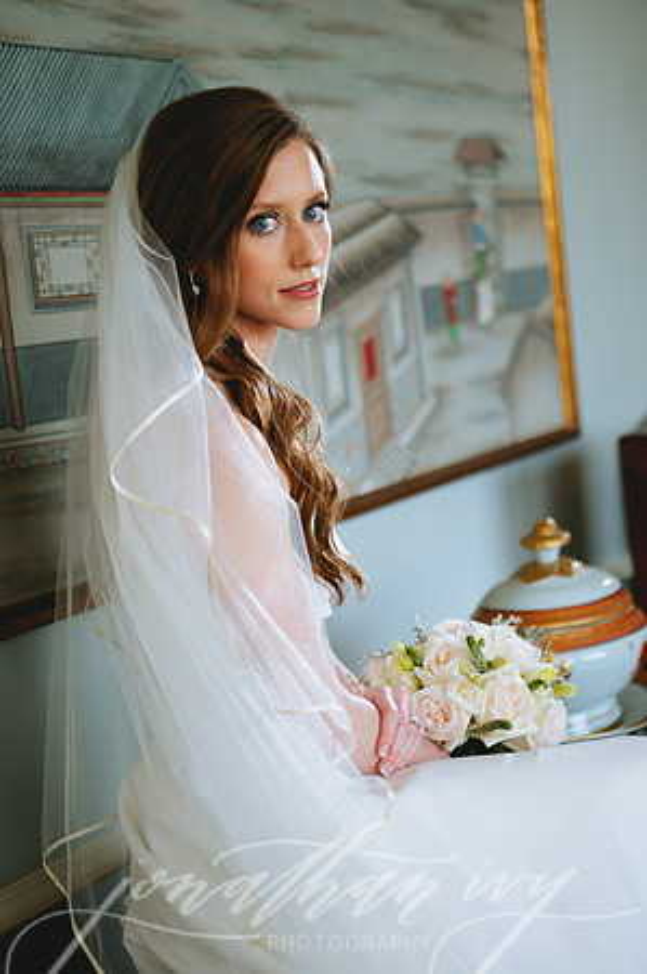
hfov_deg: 19.4
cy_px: 487
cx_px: 324
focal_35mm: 70
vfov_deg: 28.9
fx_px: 1891
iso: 250
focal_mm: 70
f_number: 2.8
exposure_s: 1/100
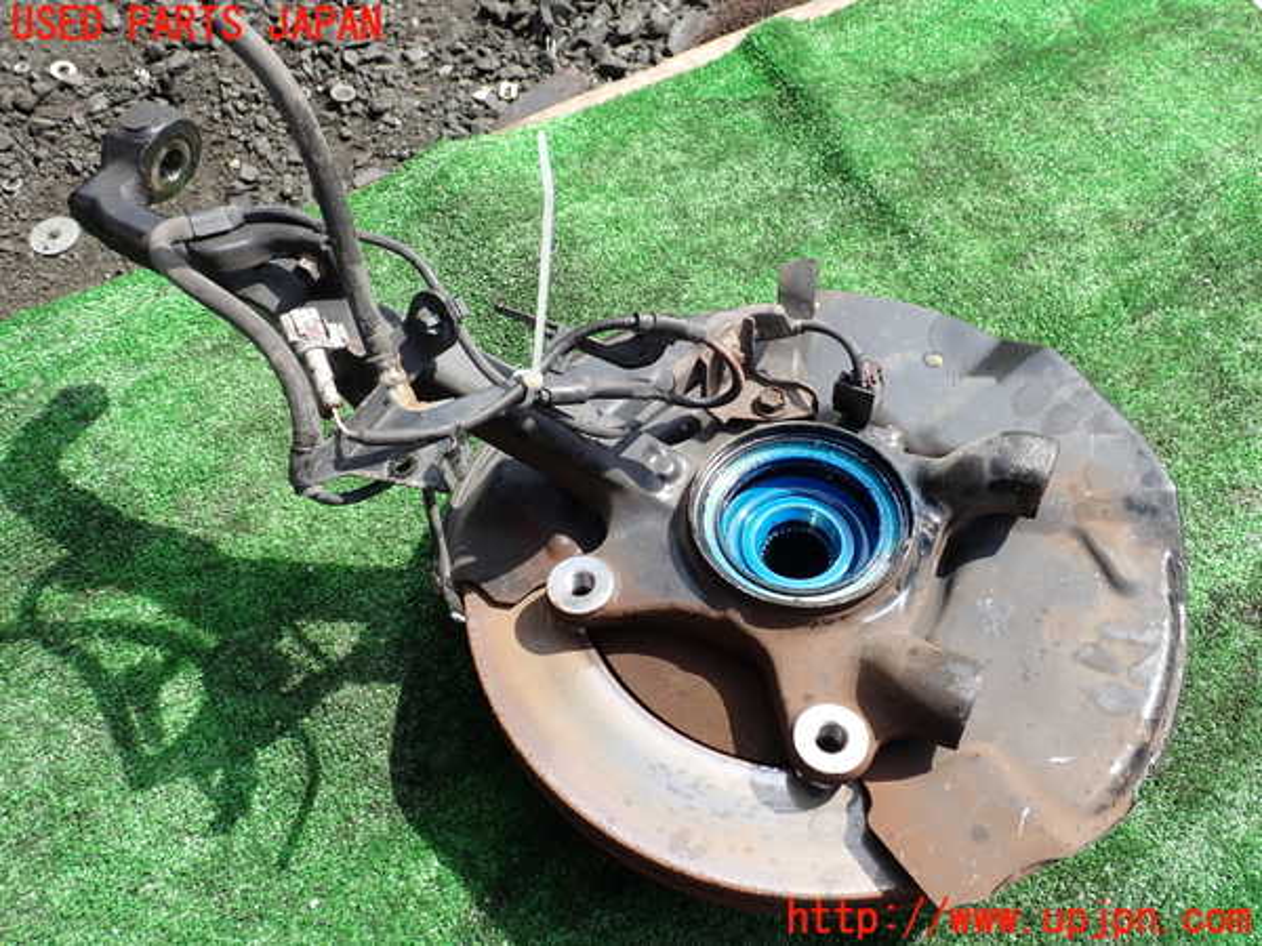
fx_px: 1094
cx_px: 631
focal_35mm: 30
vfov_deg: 46.8
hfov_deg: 60.0
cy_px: 473
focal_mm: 5.4
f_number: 3.2
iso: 100
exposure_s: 1/400
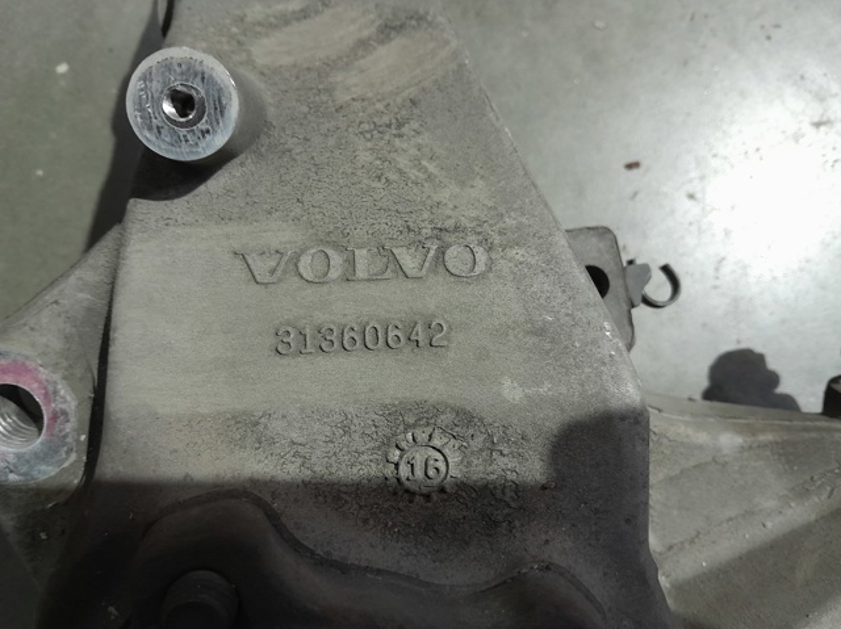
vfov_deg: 53.0
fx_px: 631
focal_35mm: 26
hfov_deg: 67.3
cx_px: 420
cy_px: 314
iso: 400
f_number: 1.8
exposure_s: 1/33
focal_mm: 3.98
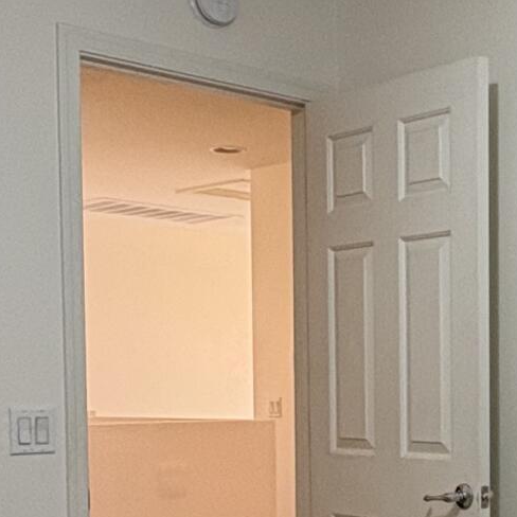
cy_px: 462
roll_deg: +0.5
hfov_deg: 21.9
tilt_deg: -2.9
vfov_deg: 22.2
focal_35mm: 76
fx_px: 1284
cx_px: 528
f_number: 2.2
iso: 250
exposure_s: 1/60
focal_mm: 2.22
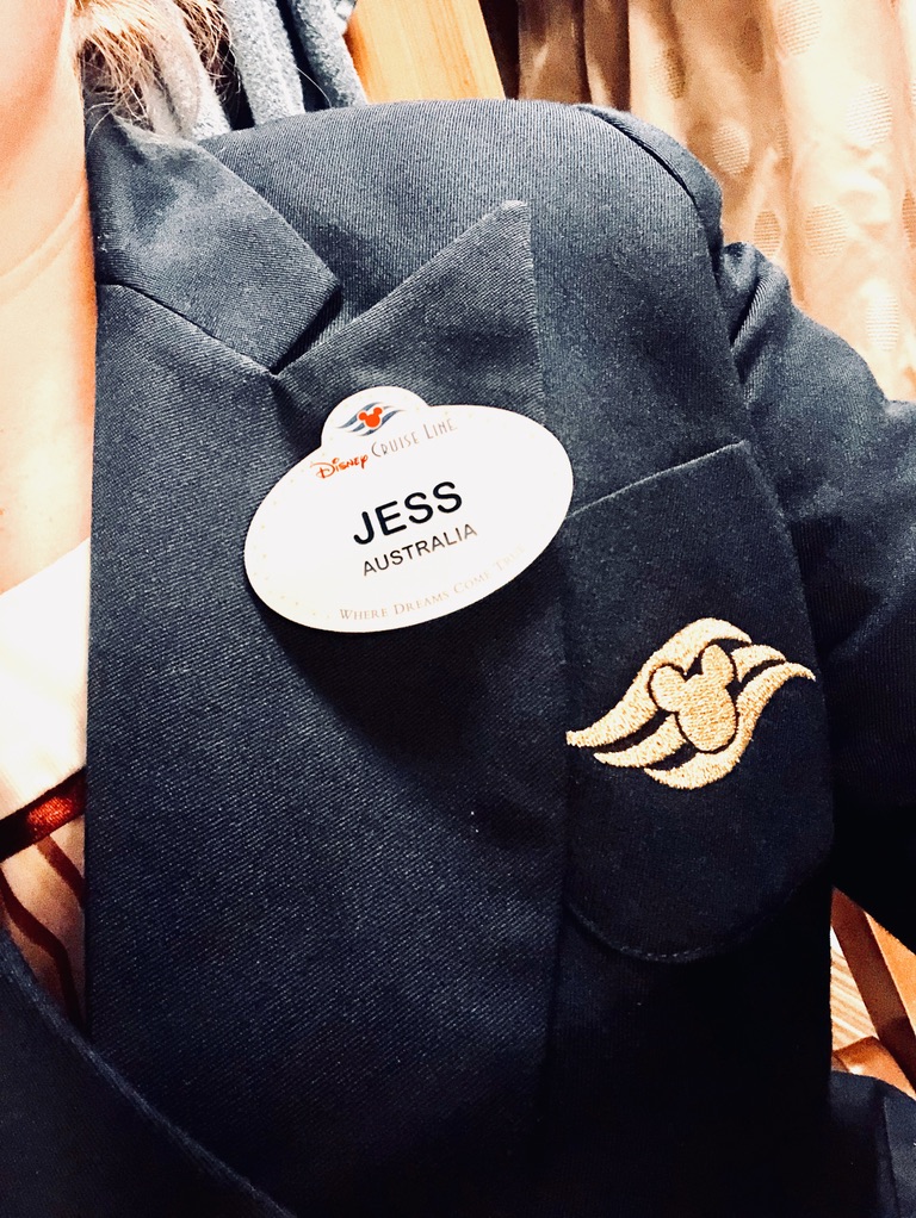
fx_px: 1128
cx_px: 458
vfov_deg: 56.8
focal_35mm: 32
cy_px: 609
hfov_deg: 44.2
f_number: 2.2
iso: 320
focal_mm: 2.87
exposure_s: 1/30
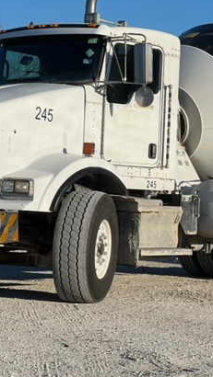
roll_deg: -3.4
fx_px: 1314
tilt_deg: +0.9
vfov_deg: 16.4
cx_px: 141
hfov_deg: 9.3
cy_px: 165
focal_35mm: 131
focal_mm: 9
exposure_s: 1/1508
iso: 32
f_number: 2.8
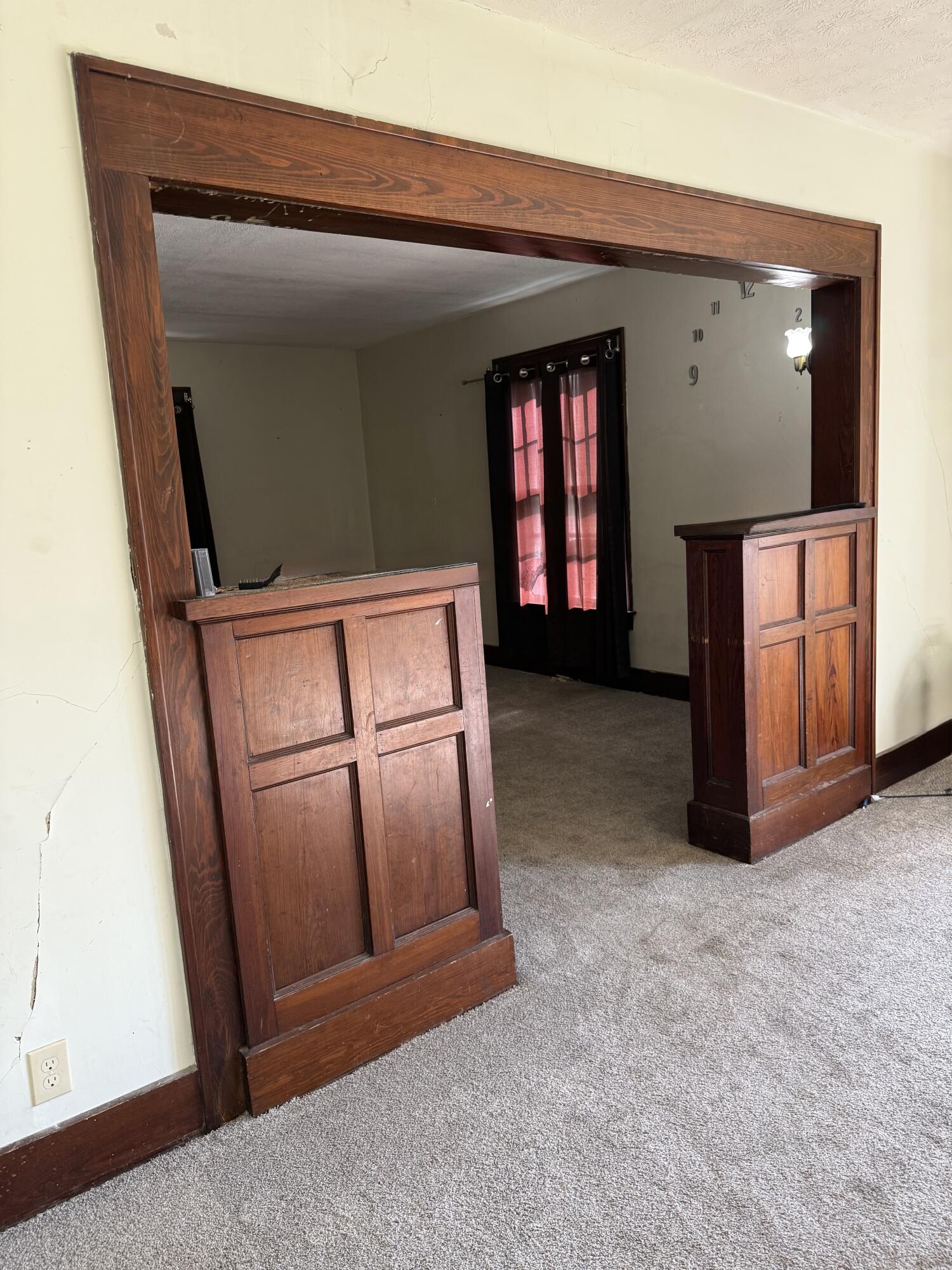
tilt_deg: -9.6
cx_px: 476
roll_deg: +4.5
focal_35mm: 24
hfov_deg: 56.8
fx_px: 880
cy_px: 635
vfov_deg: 71.6
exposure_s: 1/60
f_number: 1.78
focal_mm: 6.76
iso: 160
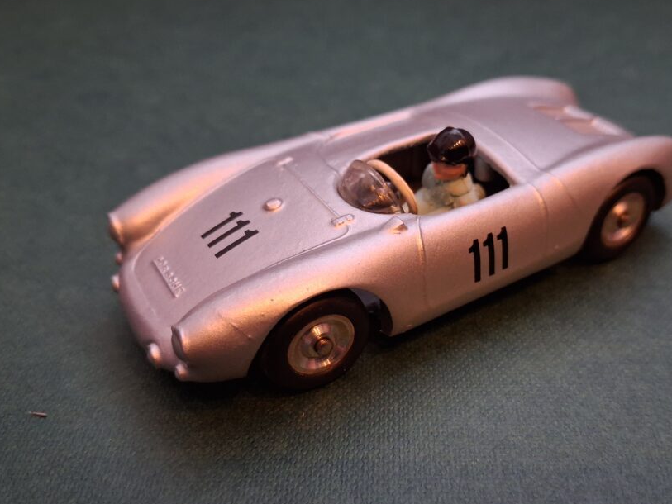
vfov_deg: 41.6
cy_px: 305
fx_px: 660
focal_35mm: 34
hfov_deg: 53.7
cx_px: 388
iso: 500
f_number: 1.8
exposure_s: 1/50
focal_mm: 4
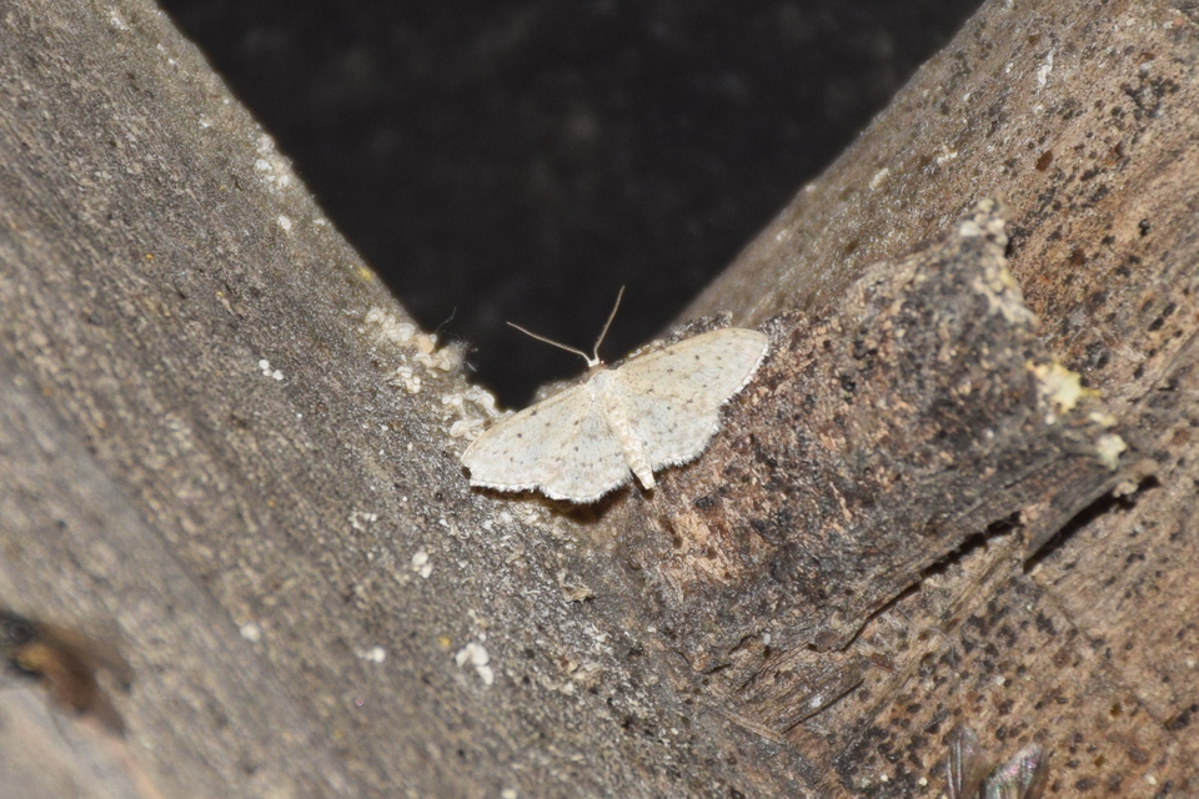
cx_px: 600
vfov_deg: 6.5
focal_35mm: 210
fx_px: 6994
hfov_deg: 9.8
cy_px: 400
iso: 320
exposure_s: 1/60
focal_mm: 140
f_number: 7.1
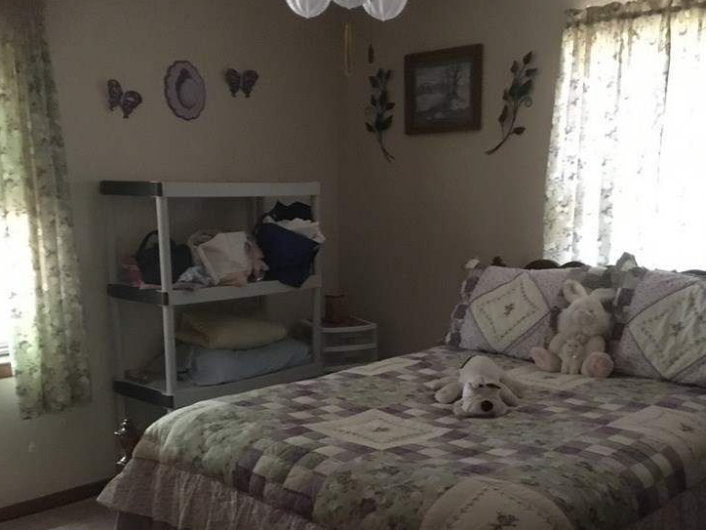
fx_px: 836
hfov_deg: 45.7
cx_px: 379
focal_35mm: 41
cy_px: 366
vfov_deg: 34.7
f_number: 2.2
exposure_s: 1/15
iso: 1000
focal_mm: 4.15
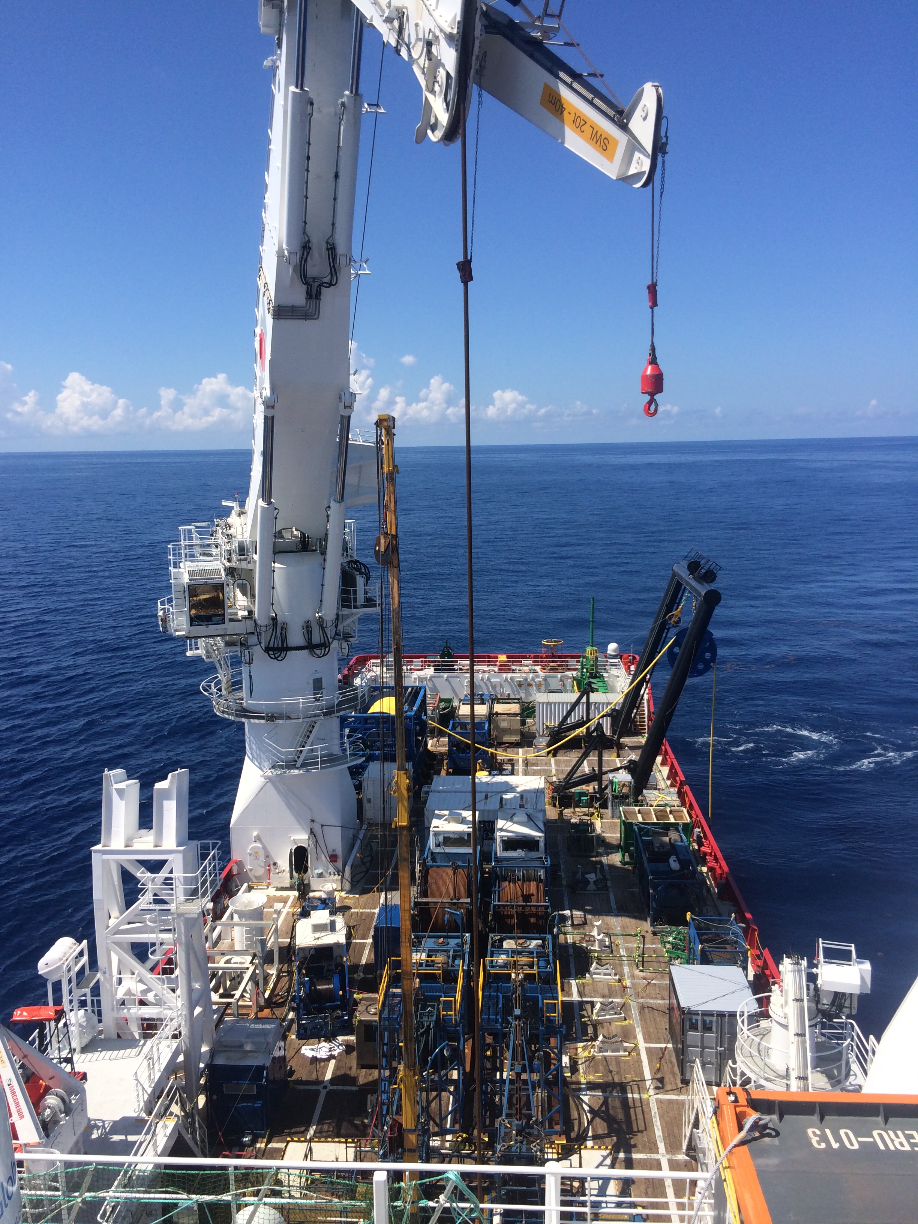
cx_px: 459
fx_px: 1061
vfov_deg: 60.0
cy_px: 612
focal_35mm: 30
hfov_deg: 46.8
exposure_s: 1/2564
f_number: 2.2
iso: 40
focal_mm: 4.12
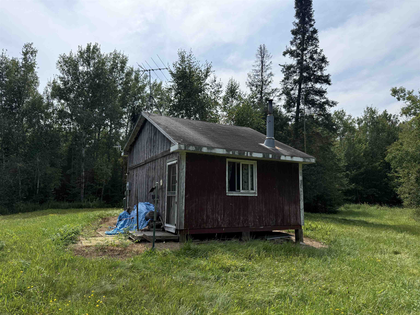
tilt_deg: +7.6
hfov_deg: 71.6
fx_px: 291
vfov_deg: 56.8
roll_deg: -0.9
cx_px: 210
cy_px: 158
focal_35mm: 24
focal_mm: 6.76
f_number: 1.78
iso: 100
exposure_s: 1/6173
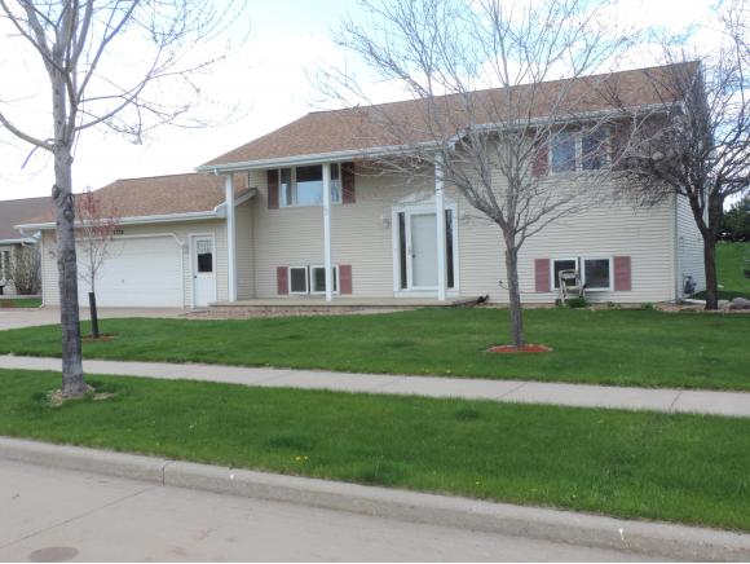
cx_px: 375
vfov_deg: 40.8
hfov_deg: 52.6
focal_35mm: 35
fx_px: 759
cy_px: 282
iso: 80
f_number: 8.1
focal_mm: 6.2
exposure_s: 1/50
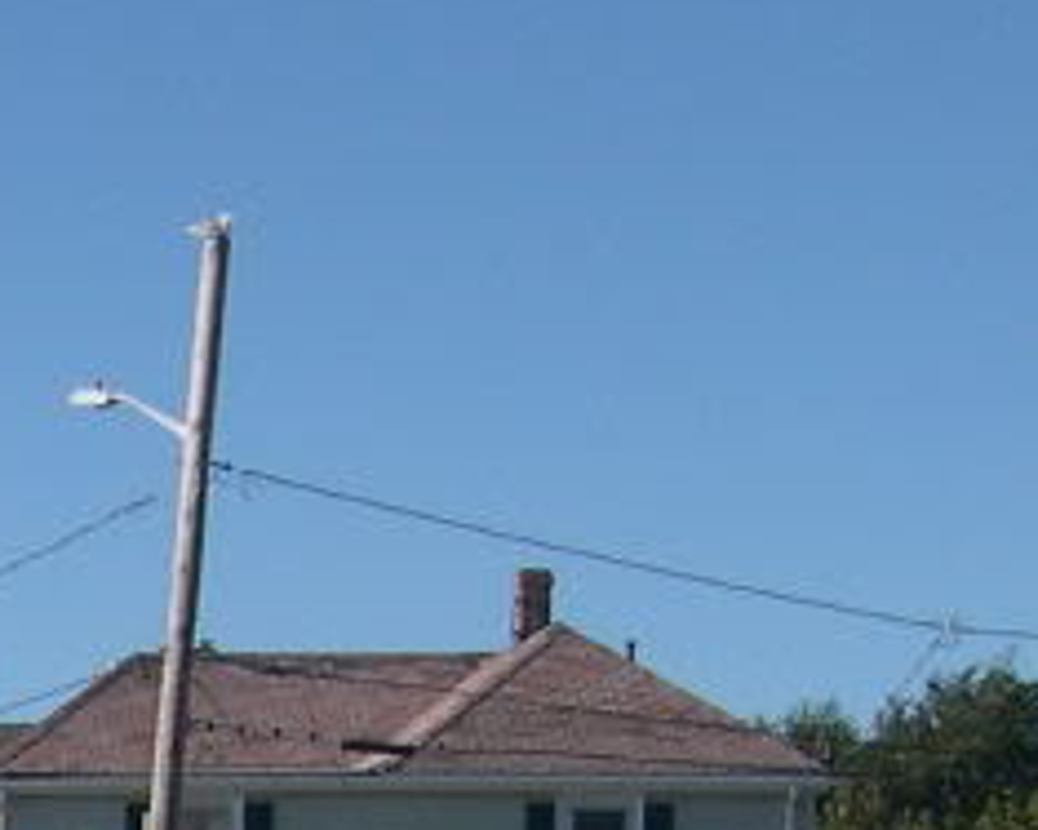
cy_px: 1753
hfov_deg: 9.8
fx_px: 5527
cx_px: -1224
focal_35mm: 180
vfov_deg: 8.1
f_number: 7.6
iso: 100
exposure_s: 1/247
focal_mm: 8
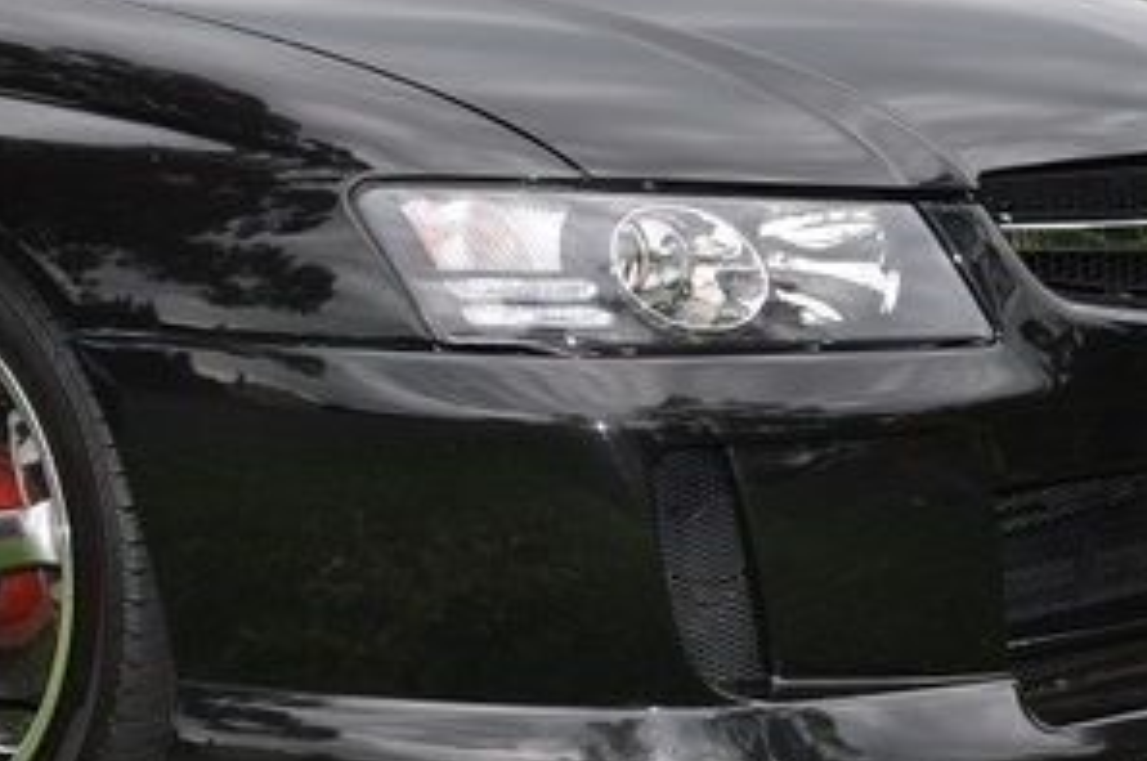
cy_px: 326
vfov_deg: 14.1
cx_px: 116
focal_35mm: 97
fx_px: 3085
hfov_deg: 20.6
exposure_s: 1/200
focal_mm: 24
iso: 200
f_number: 5.6
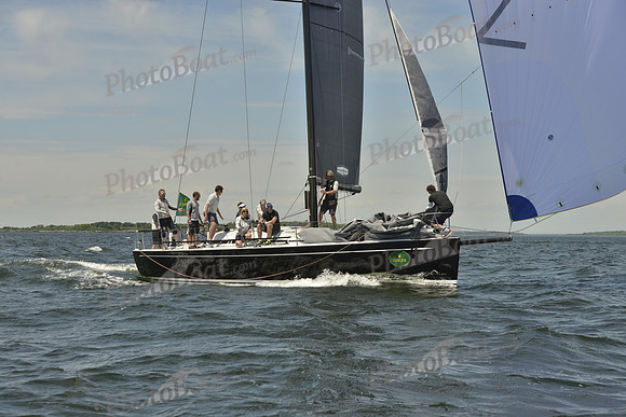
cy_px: 208
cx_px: 313
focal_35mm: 70
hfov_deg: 28.8
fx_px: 1217
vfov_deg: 19.5
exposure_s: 1/1600
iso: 280
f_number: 9
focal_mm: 70
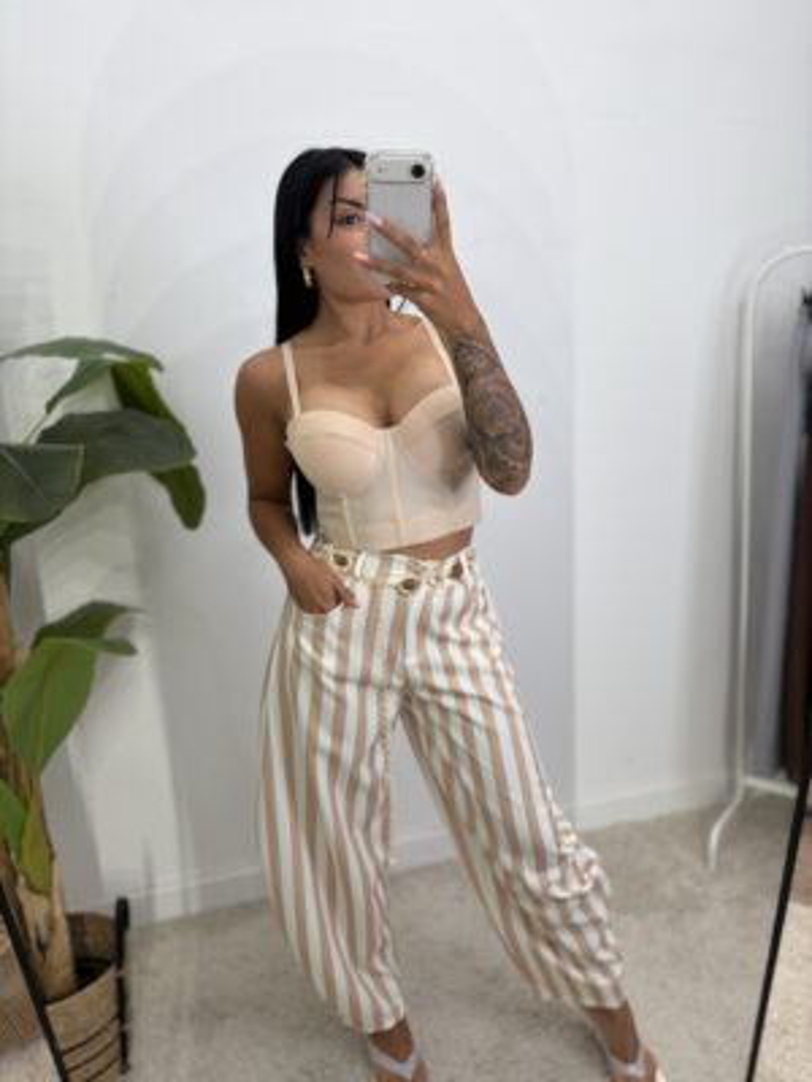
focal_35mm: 26
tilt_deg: -35.8
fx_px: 813
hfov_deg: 53.1
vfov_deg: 67.3
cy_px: 541
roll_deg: +4.3
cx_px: 406
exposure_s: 1/112
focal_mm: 5.96
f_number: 1.6
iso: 64
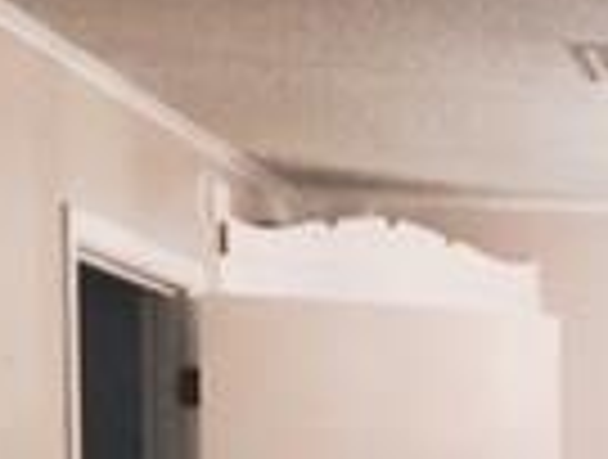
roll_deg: -1.2
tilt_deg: -4.3
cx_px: 1166
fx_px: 2413
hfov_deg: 12.8
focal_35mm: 137
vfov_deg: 10.4
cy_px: 752
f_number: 2.2
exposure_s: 1/24
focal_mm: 4.15
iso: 250
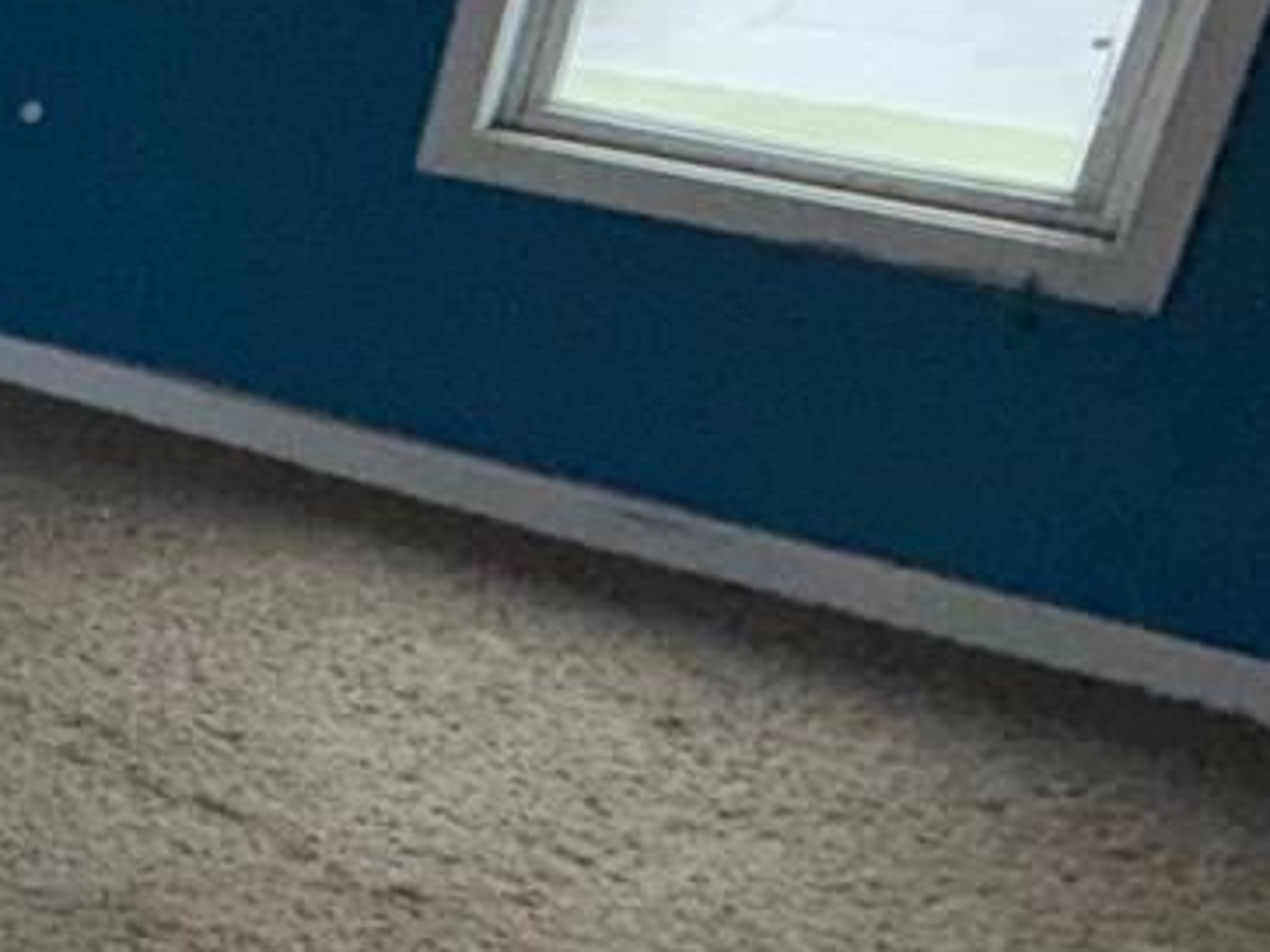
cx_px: -1151
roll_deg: -1.0
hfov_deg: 18.2
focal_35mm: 79
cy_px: 686
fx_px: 2897
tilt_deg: -26.0
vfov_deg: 18.6
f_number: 2.2
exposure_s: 1/60
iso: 80
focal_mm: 2.22
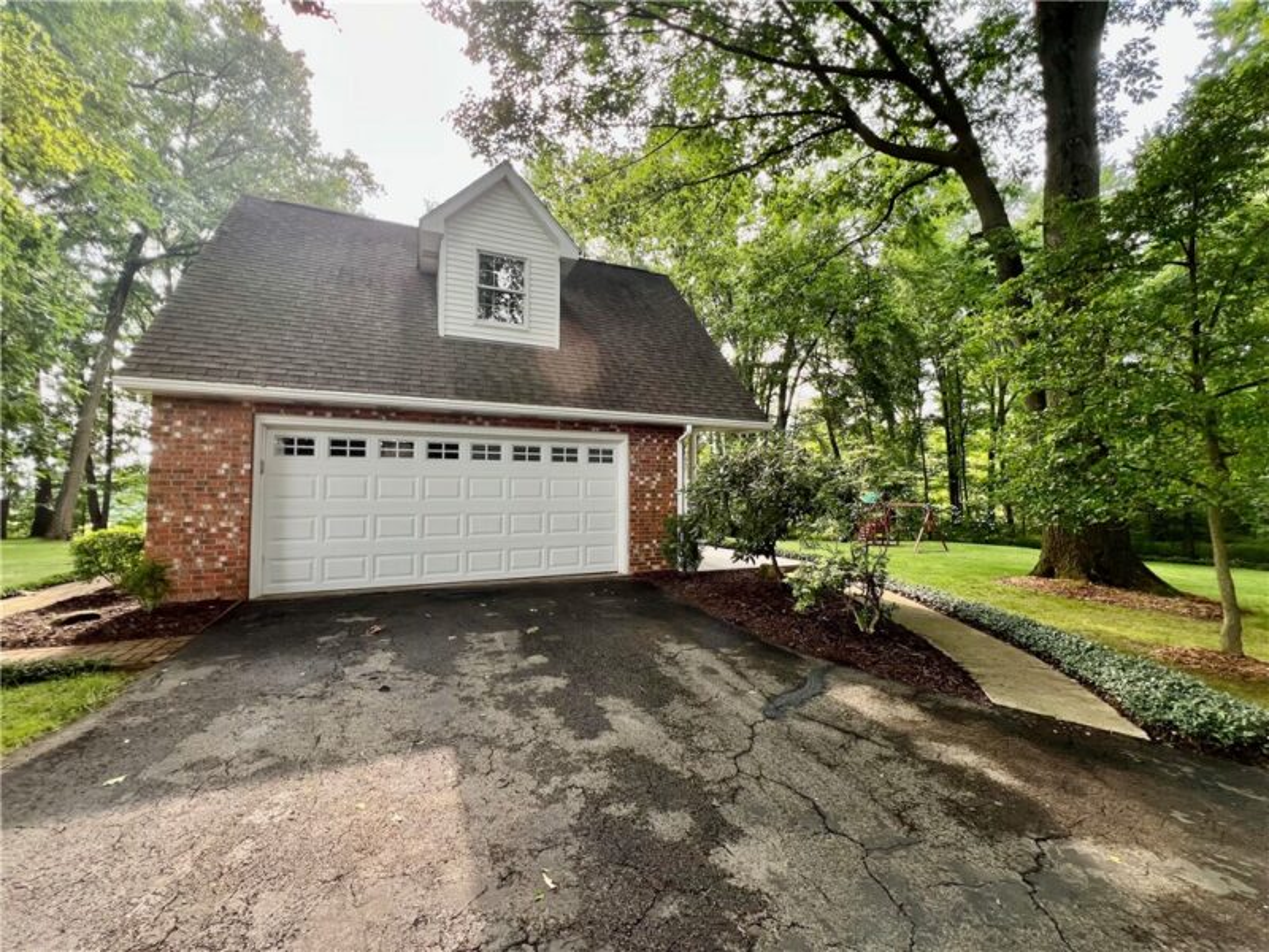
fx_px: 477
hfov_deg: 106.2
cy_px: 476
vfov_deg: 89.9
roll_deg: -0.3
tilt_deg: +2.5
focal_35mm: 13
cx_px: 634
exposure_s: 1/99
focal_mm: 1.57
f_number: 1.8
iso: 40
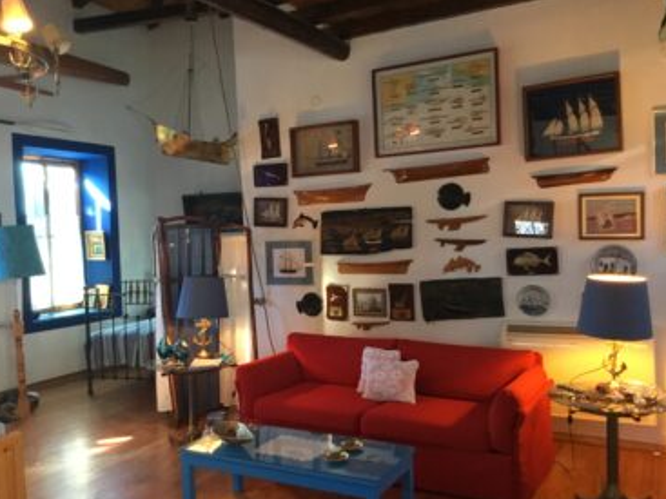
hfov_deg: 56.8
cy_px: 254
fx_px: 615
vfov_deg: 44.1
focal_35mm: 32
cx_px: 333
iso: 200
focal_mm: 3.3
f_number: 2.4
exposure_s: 1/17
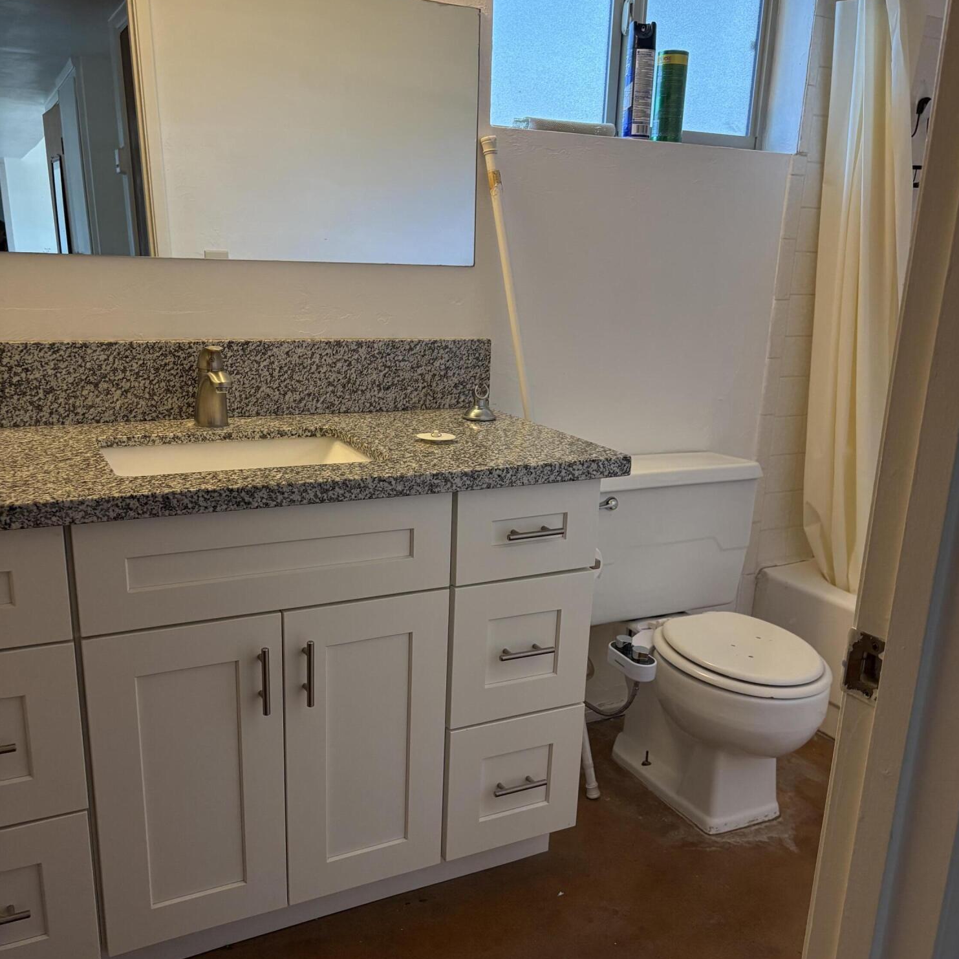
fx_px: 972
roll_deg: -2.6
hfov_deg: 52.5
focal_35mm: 31
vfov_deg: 52.4
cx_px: 484
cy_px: 547
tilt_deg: -17.3
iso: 200
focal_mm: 5.96
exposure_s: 1/120
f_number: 1.6
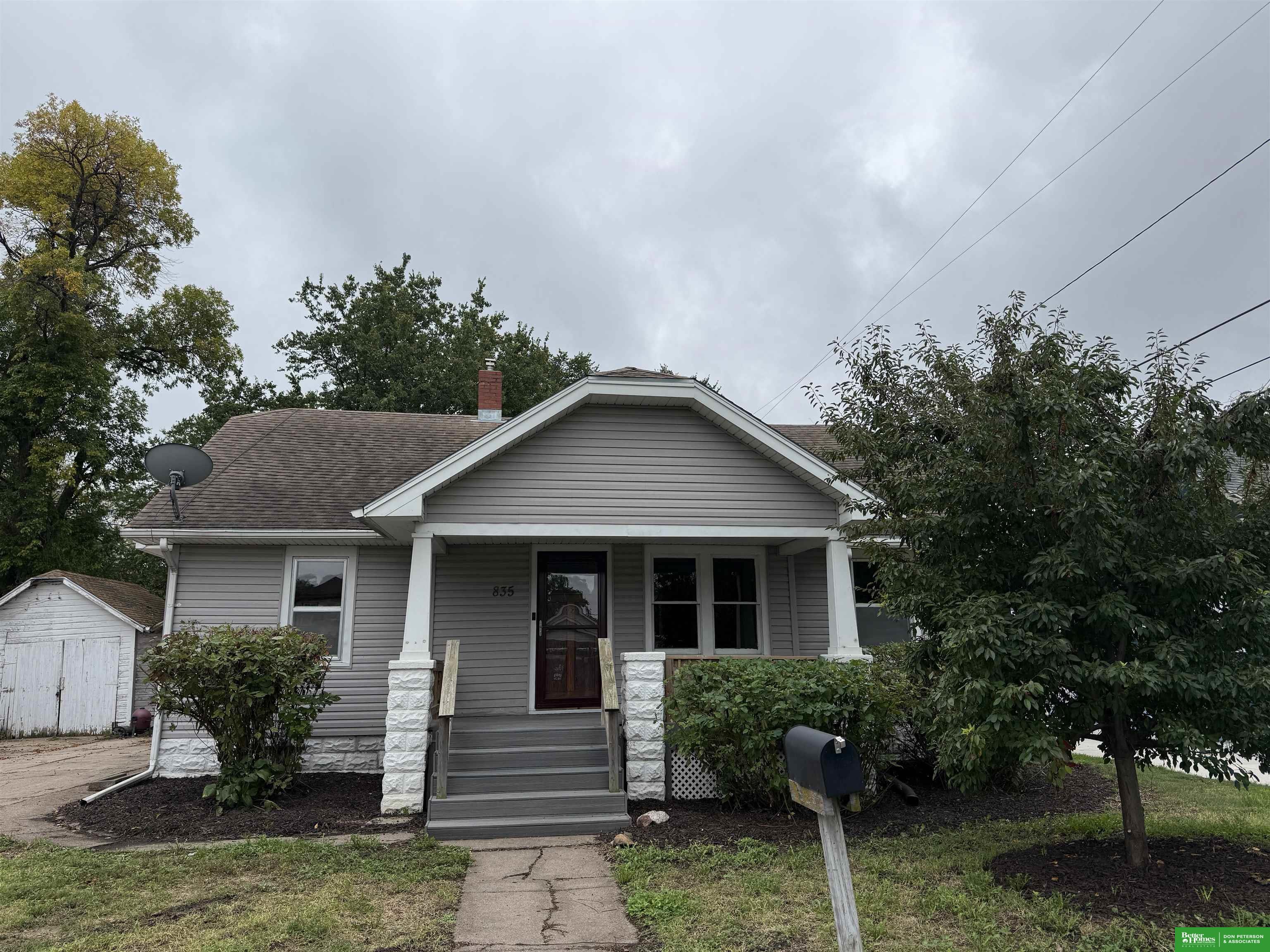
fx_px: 881
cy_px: 476
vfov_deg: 56.8
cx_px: 635
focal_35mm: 24
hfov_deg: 71.6
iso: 80
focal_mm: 6.76
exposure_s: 1/3584
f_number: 1.78
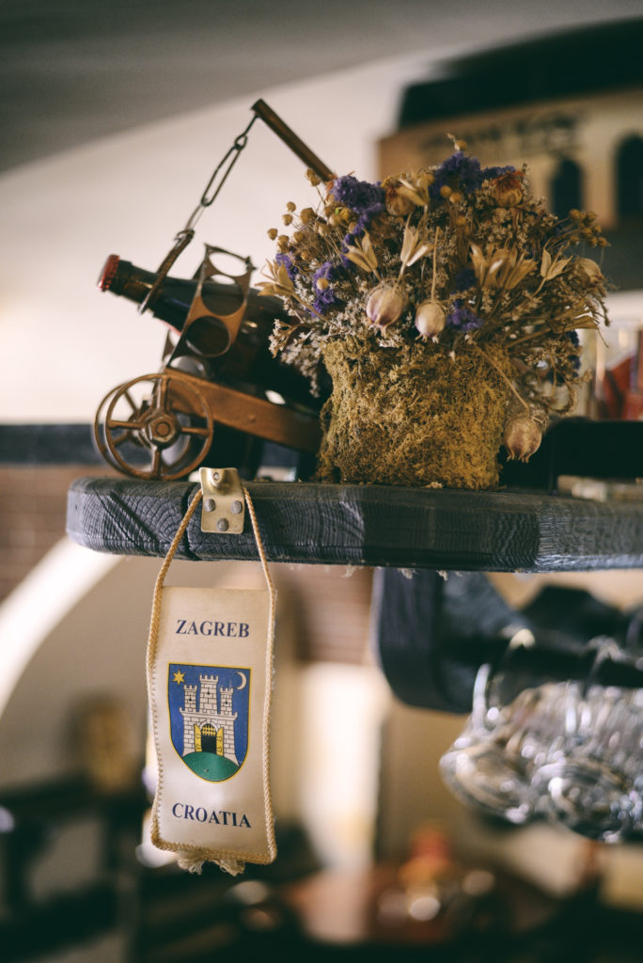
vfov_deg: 39.6
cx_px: 322
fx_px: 1338
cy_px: 482
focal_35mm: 50
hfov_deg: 27.0
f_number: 2
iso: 1600
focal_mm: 50
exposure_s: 1/90
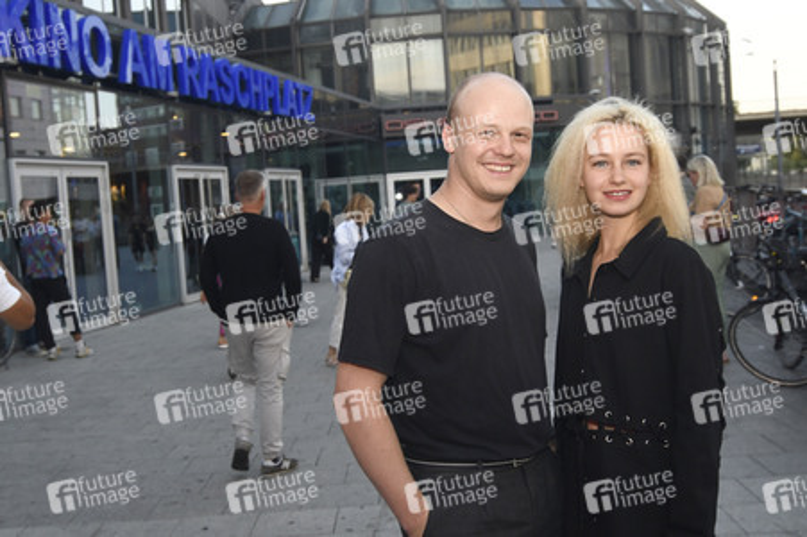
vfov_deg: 36.8
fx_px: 806
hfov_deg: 53.2
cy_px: 268
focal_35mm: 36
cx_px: 404
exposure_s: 1/250
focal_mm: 24
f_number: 4
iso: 640
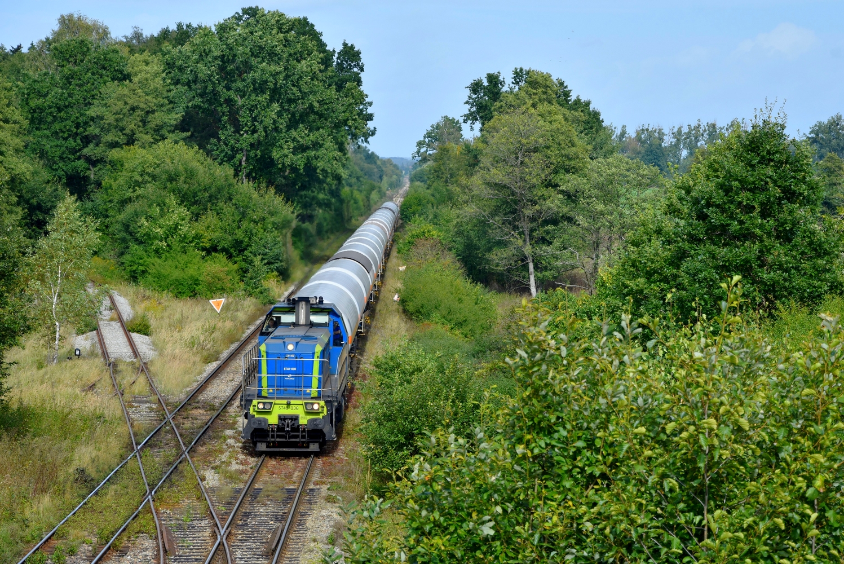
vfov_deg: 11.4
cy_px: 282
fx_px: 2815
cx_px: 422
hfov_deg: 17.1
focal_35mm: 120
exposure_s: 1/400
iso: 100
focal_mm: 80
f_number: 7.1
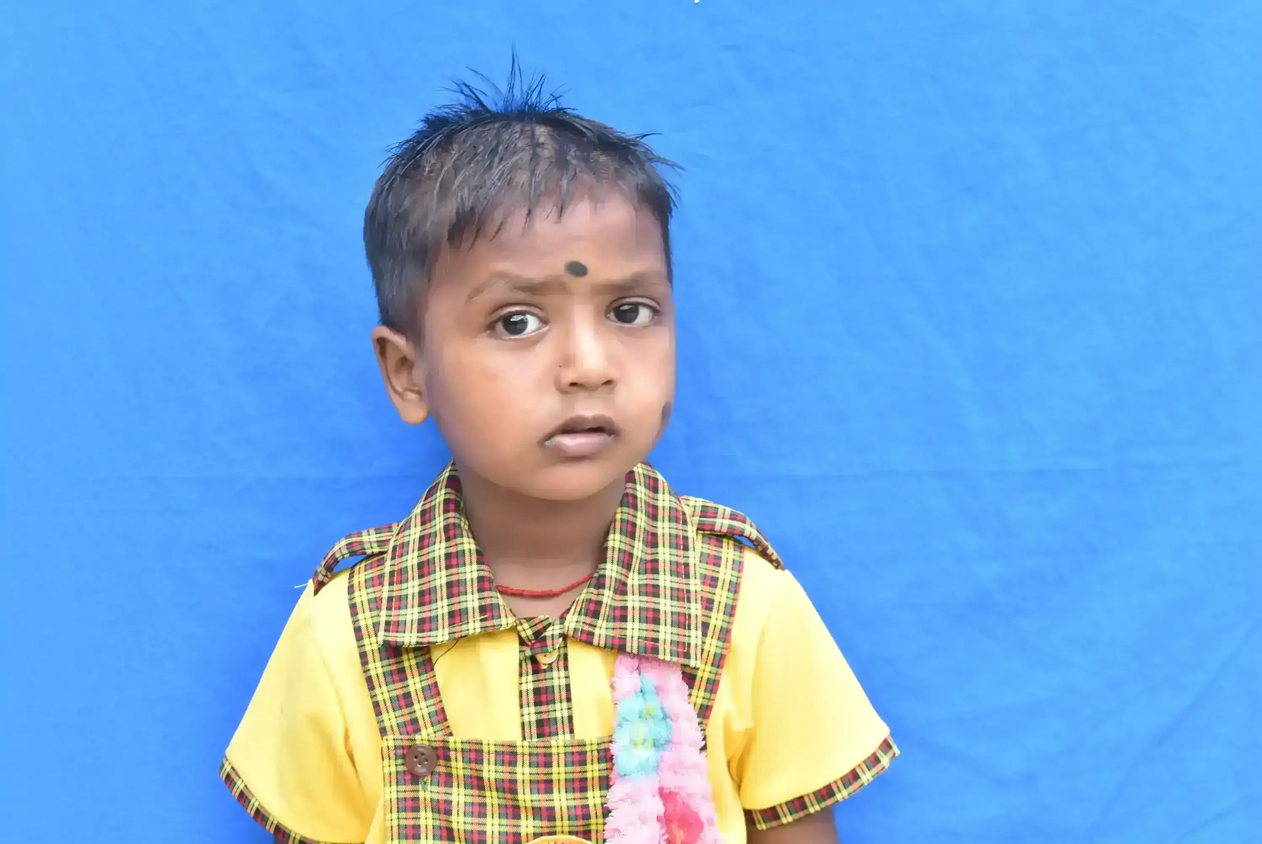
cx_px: 631
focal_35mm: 52
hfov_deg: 37.8
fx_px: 1842
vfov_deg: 25.8
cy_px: 422
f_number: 7.1
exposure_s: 1/60
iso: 500
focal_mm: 35
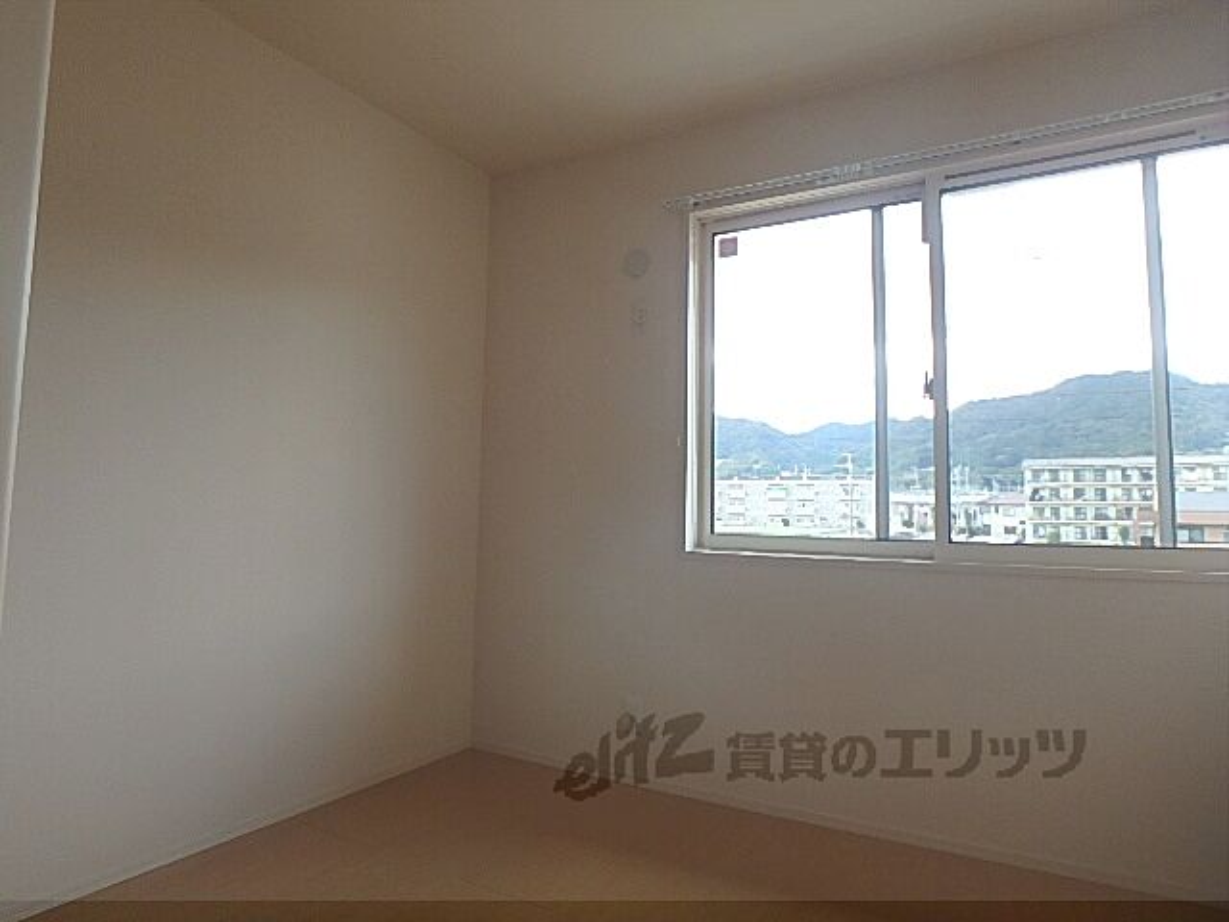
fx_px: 746
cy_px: 461
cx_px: 614
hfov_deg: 79.0
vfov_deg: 63.4
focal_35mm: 21
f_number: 3.5
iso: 125
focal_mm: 3.7
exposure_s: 1/60
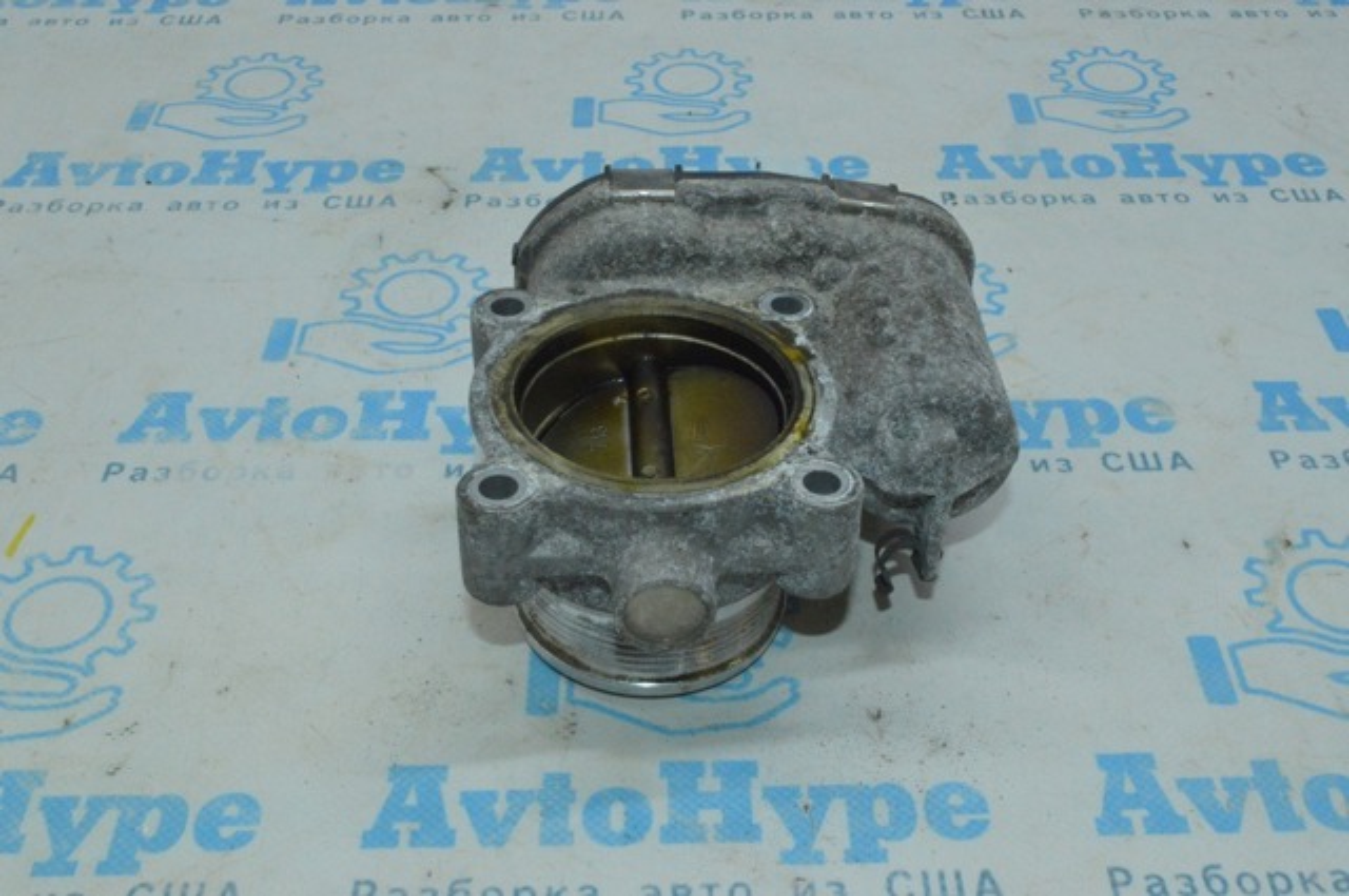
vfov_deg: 30.8
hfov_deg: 45.0
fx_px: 1628
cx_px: 674
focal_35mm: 44
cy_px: 448
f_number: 29
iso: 4000
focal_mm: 29
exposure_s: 1/40
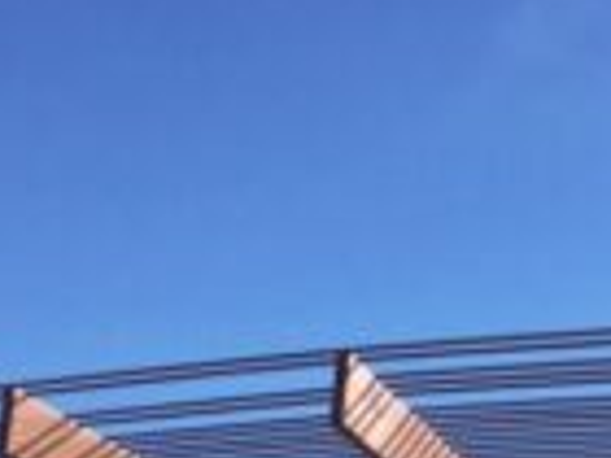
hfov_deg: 16.2
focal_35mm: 121
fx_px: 2136
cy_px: 800
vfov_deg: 11.4
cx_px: 454
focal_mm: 3.3
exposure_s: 1/741
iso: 25
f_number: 2.4
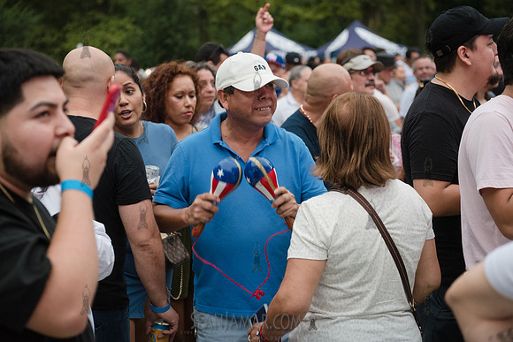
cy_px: 171
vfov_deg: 20.6
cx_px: 256
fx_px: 941
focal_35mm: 66
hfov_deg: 30.5
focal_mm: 66
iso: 2000
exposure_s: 1/250
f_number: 4
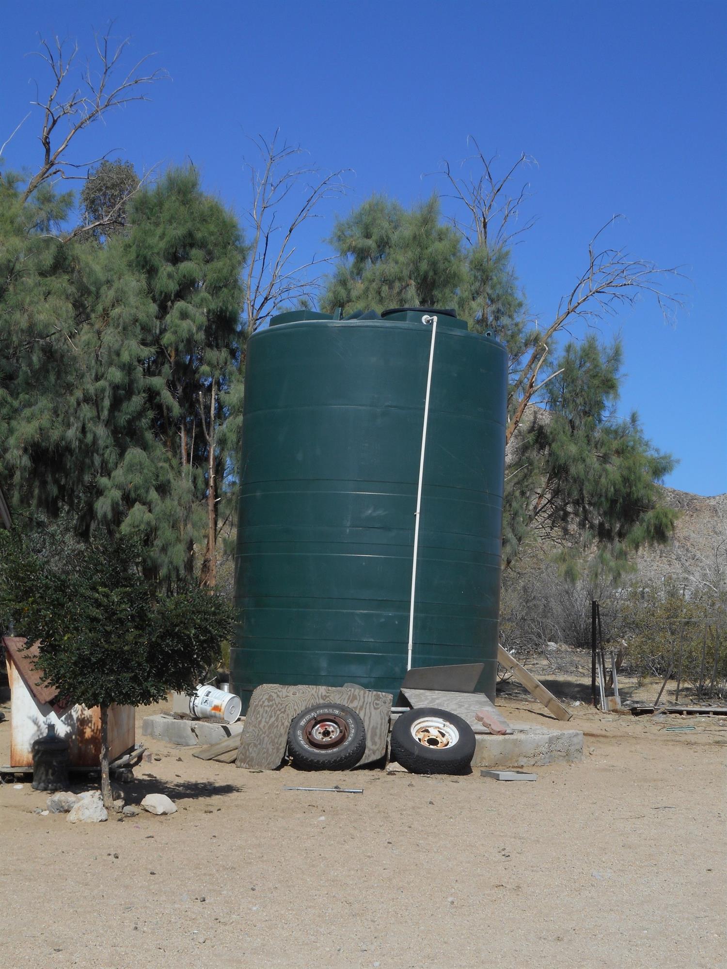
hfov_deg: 21.9
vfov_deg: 29.0
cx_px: 364
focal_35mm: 67
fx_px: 1876
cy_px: 484
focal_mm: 12
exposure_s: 1/640
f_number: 5.3
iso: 80
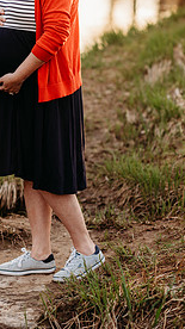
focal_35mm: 145
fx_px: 1266
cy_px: 73
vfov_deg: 14.7
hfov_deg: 8.3
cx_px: 8
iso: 125
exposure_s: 1/200
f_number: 2.8
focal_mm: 85
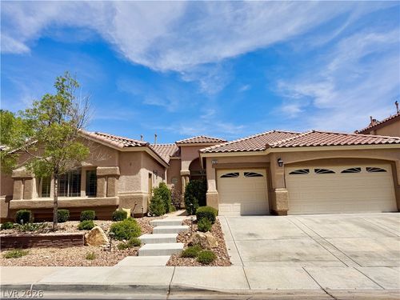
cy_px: 150
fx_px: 277
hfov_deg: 71.6
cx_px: 200
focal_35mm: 24
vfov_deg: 56.8
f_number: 1.78
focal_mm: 6.76
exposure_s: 1/8130
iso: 80
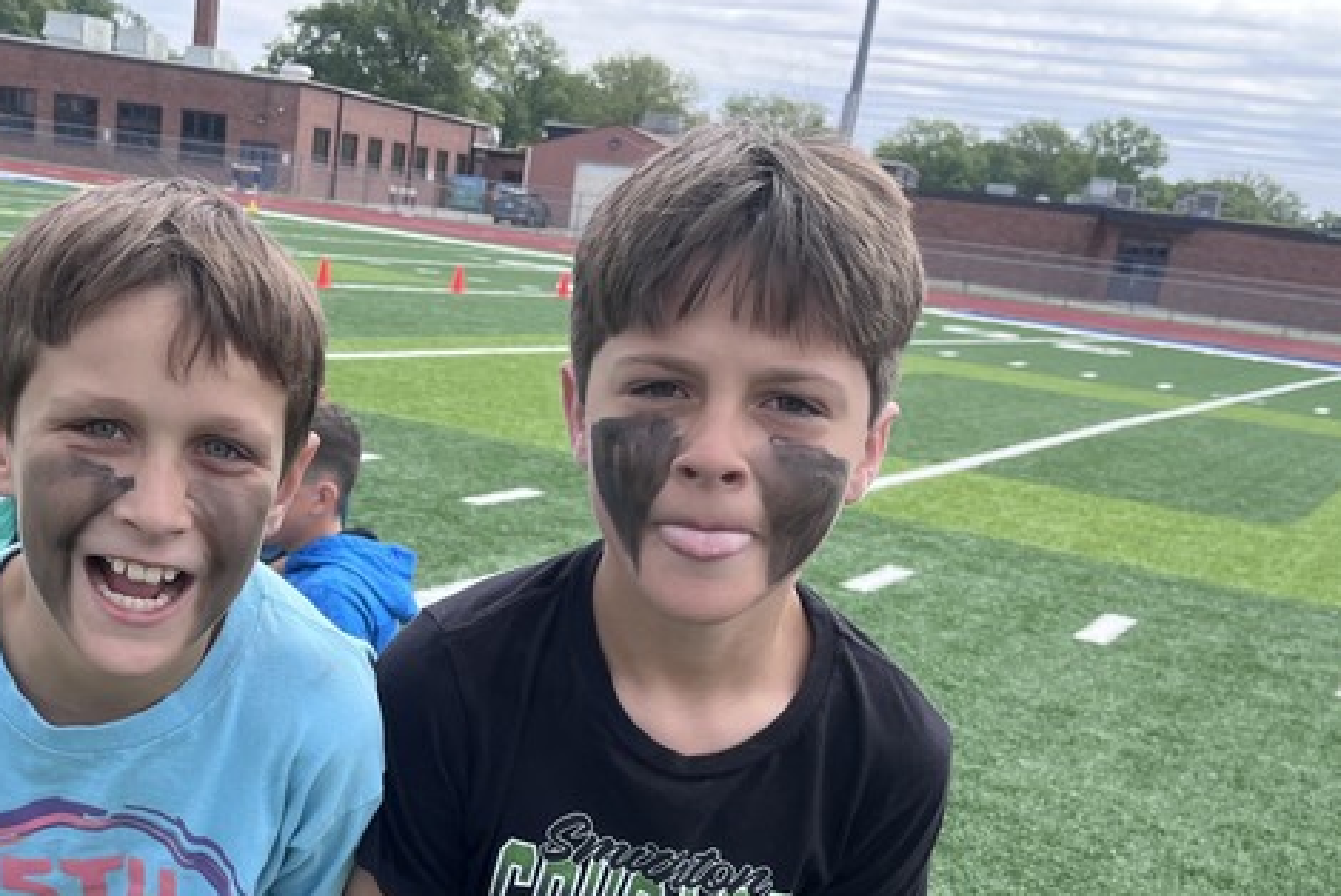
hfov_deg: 42.0
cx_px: 422
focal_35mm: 46
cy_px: 802
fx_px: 1714
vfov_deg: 28.2
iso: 50
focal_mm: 5.1
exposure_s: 1/1695
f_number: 1.6
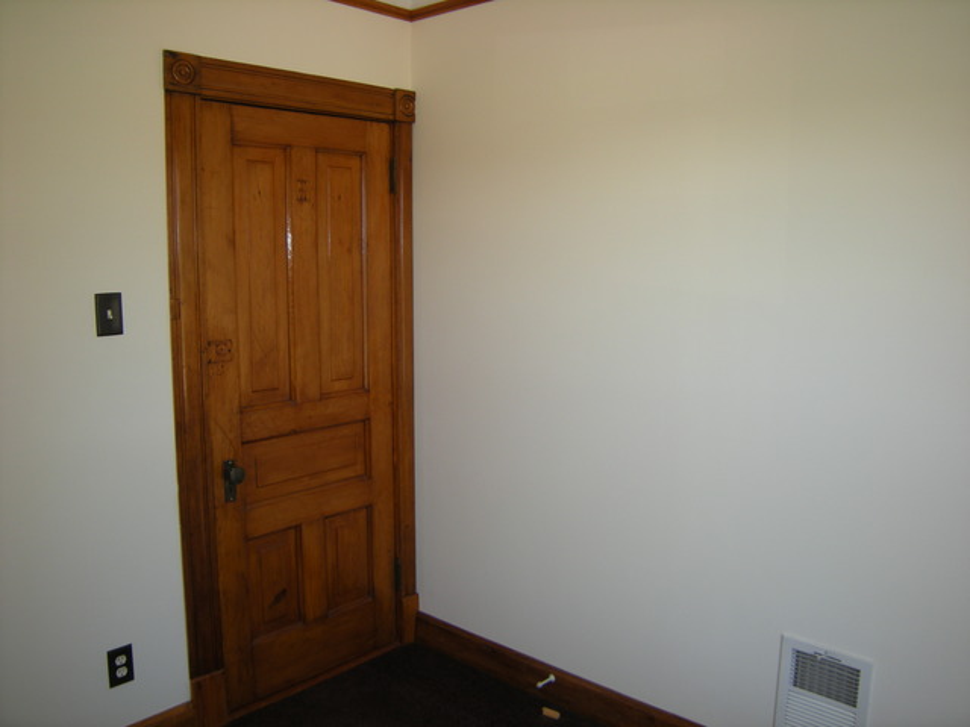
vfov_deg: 49.7
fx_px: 785
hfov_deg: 63.4
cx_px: 485
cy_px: 364
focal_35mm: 28
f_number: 2.8
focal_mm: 4.7
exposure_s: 1/52.7
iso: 64
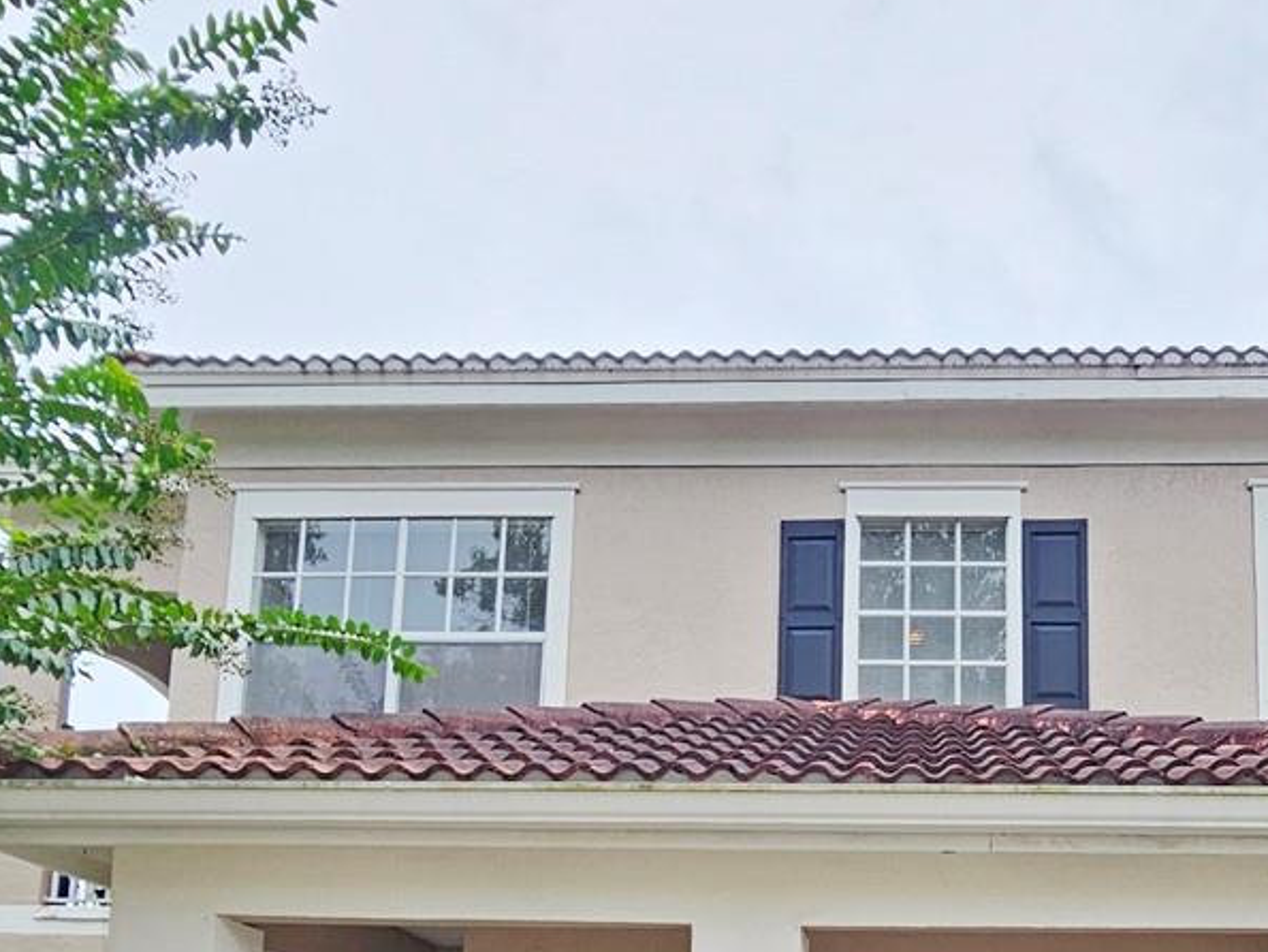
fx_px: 1283
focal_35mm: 35
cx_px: 850
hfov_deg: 51.6
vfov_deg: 36.8
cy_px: 939
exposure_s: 1/157
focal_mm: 2.2
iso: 50
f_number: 2.2
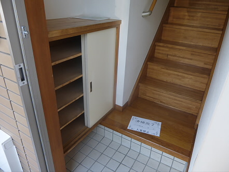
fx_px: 165
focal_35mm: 25
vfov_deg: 54.9
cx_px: 114
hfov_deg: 69.4
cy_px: 86
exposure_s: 1/100
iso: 100
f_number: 3.1
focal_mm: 4.5
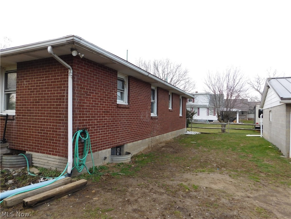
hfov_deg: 73.9
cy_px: 110
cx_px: 146
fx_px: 193
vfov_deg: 58.9
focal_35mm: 23
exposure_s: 1/125
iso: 125
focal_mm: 4
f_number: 3
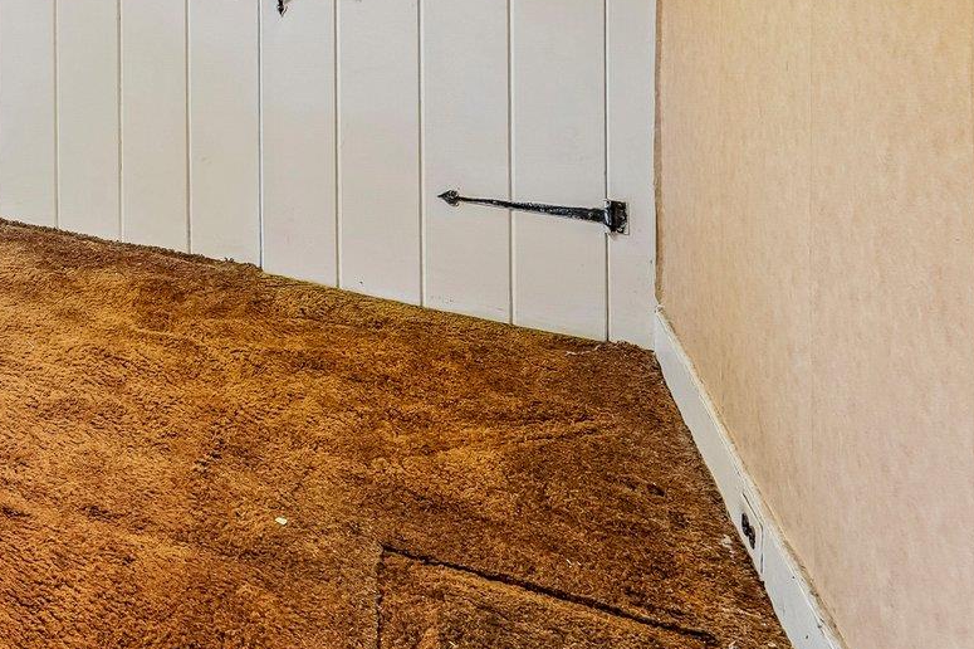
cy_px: -145
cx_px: -199
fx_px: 1001
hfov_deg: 38.3
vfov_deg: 30.2
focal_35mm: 37
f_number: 8
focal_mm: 14
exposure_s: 1/6
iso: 400
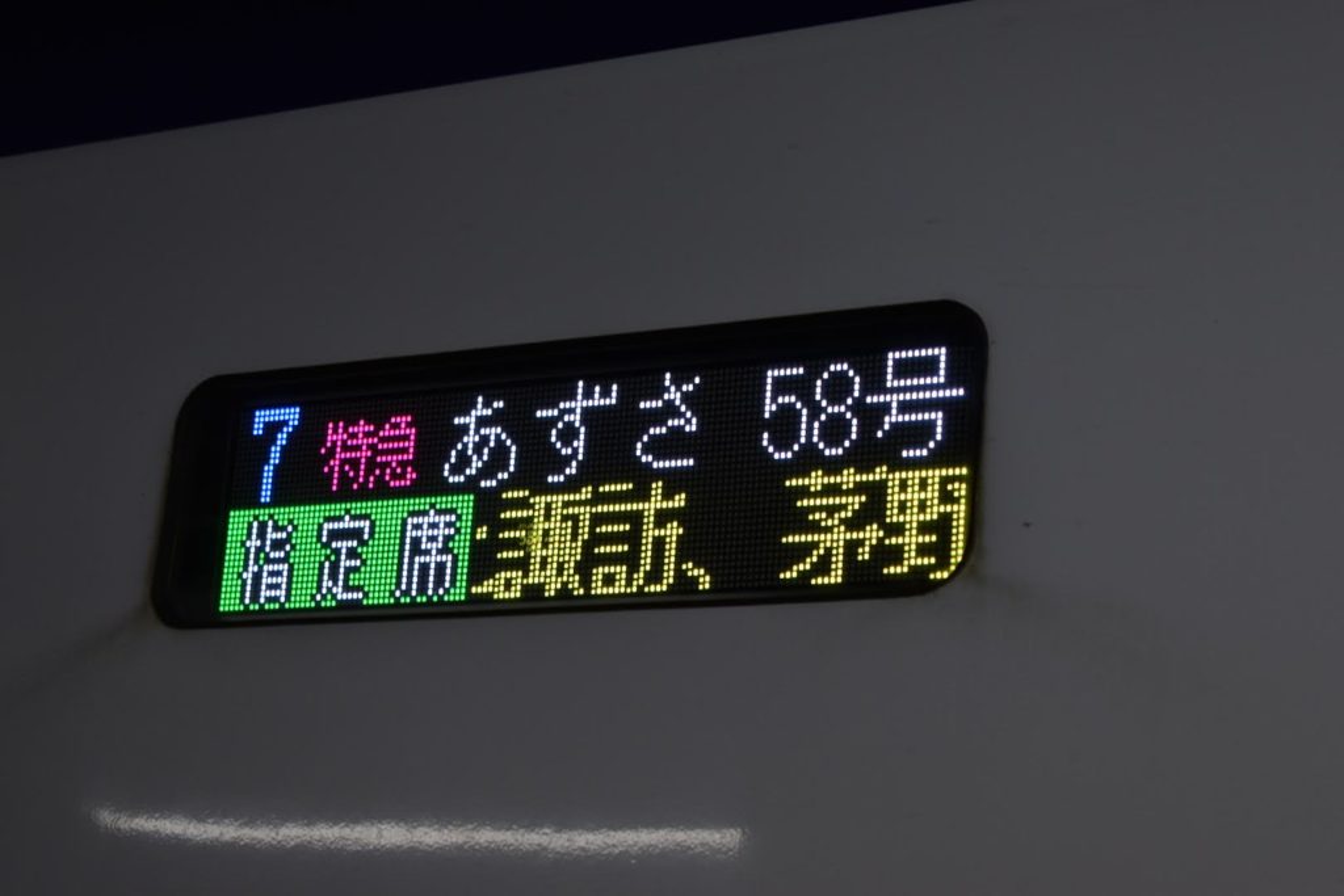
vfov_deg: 17.5
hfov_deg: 26.0
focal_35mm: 78
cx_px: 672
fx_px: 2912
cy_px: 448
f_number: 5.6
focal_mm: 52
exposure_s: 1/60
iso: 320
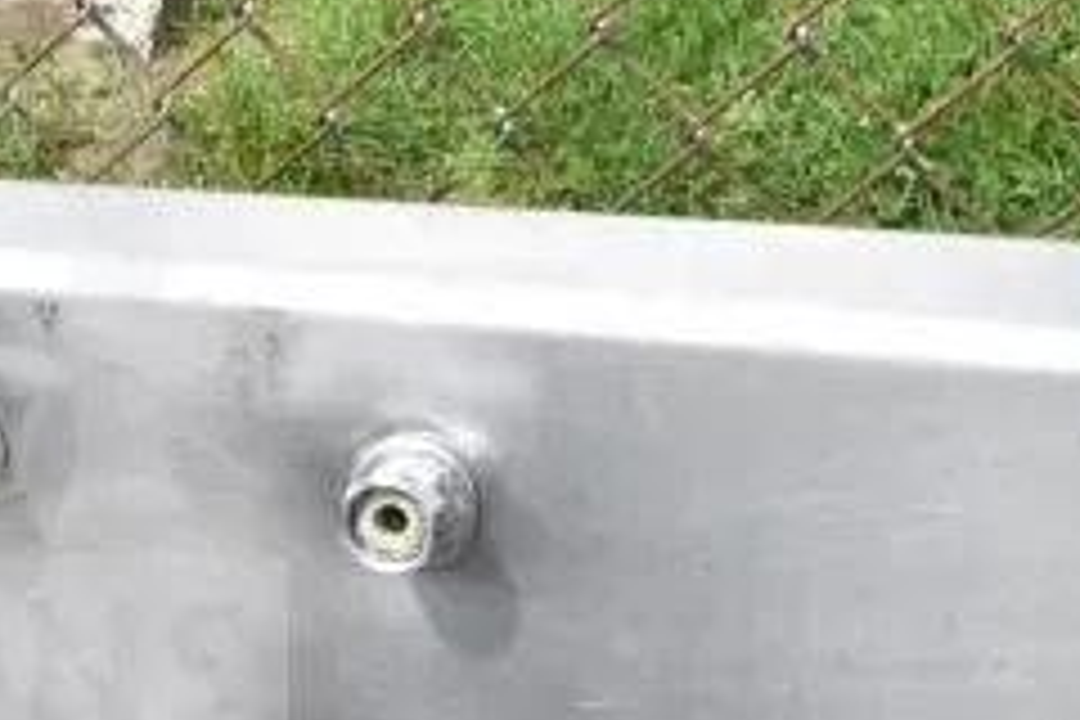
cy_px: 412
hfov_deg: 20.1
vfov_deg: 14.4
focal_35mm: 95
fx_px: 2858
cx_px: -220
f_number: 18
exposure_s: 1/2000
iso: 6400
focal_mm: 25
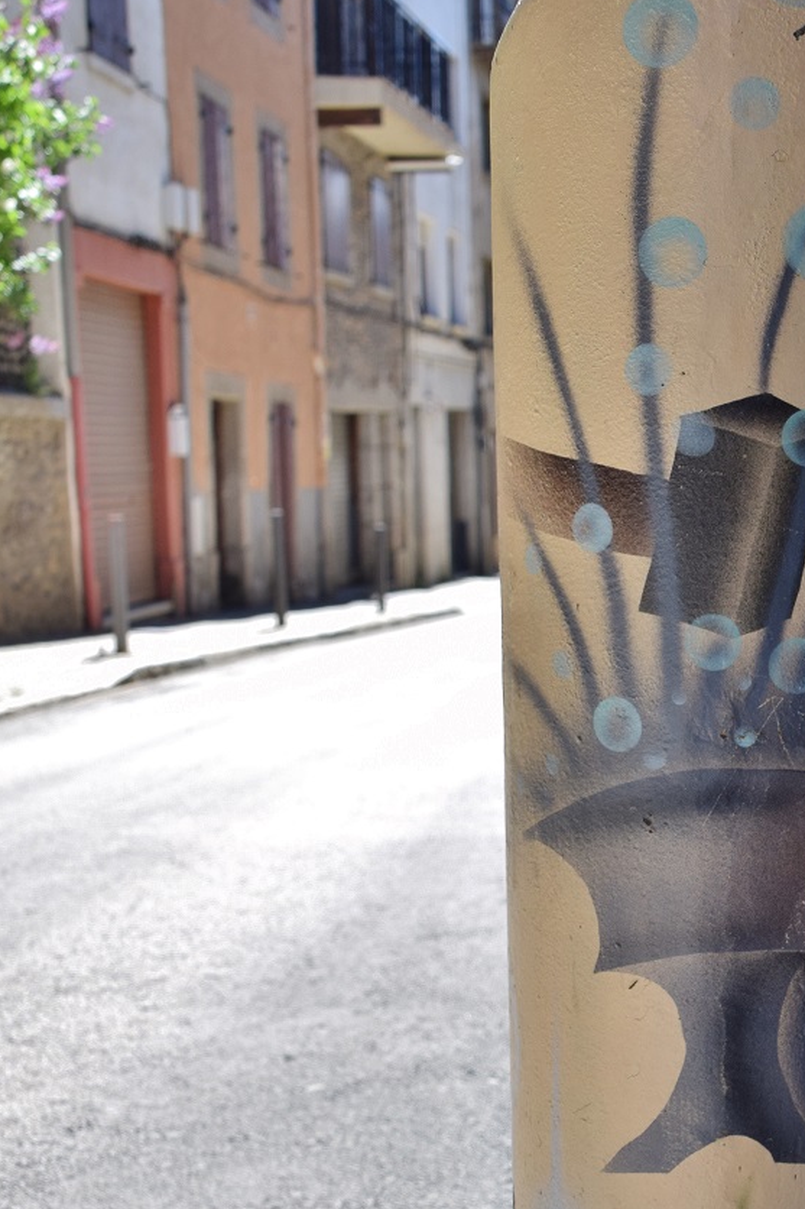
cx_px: 714
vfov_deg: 28.5
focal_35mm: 70
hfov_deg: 19.1
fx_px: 2349
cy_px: 895
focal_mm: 26
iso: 280
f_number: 8
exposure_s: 1/250
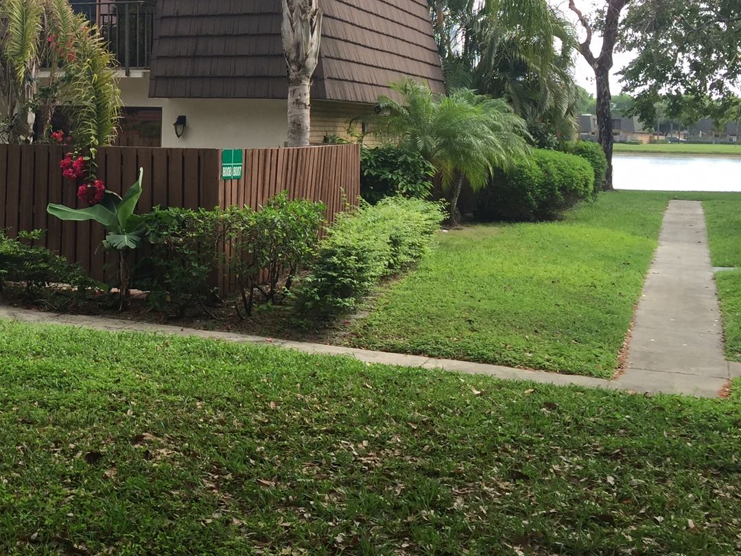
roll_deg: -1.8
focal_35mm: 55
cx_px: 77
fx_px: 1177
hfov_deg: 33.2
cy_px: 113
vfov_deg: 26.1
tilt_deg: +1.2
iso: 32
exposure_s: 1/421
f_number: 2.2
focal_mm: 4.15
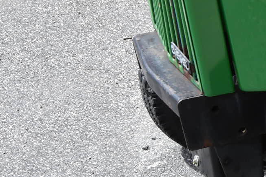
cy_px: -20
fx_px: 1041
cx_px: 496
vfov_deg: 9.6
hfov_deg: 13.0
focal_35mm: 141
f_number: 11
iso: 500
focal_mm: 22
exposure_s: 1/500
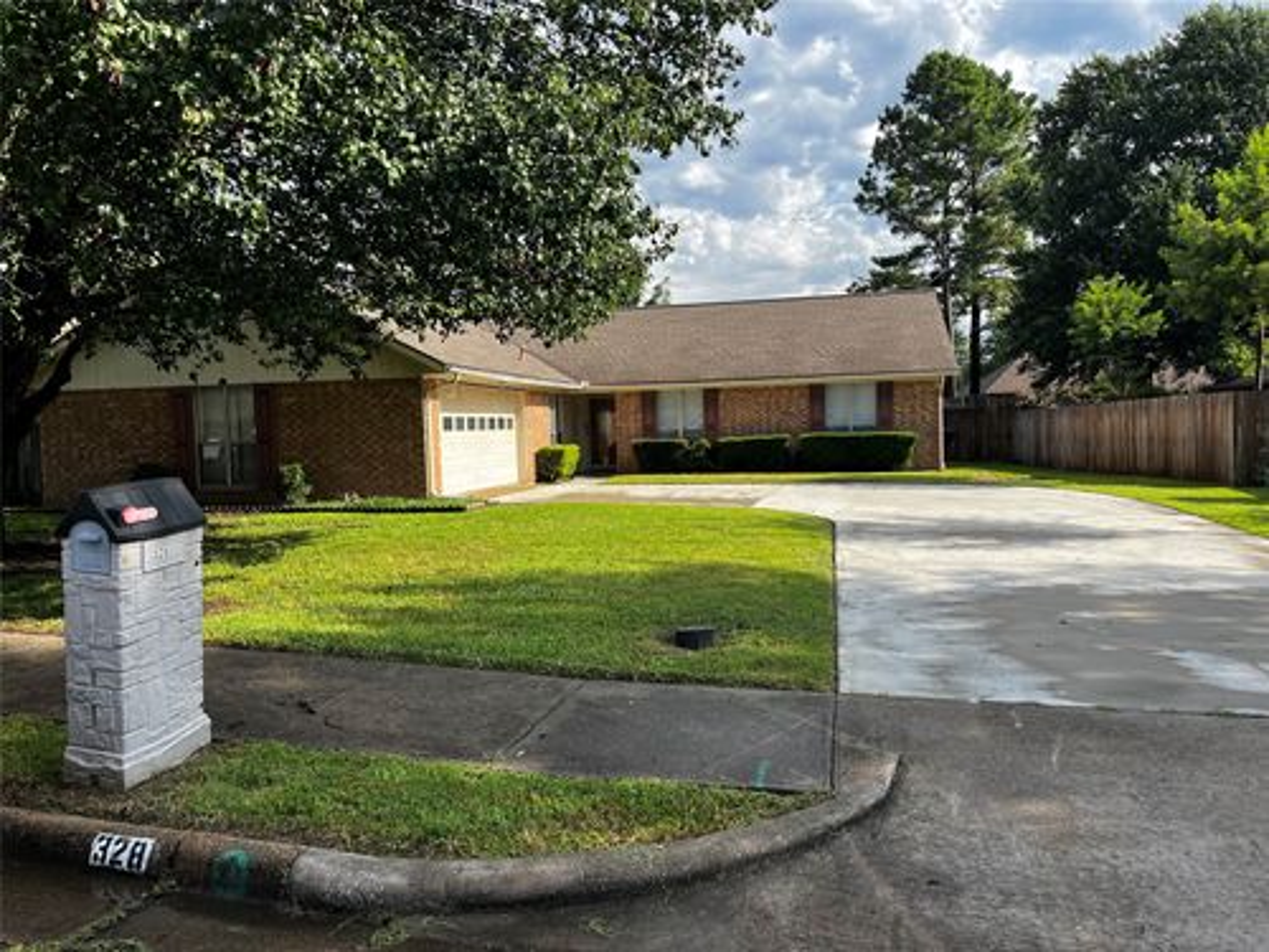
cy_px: 476
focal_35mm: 26
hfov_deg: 67.3
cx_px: 634
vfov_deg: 53.1
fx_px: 953
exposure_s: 1/1536
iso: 50
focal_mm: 5.1
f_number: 1.6
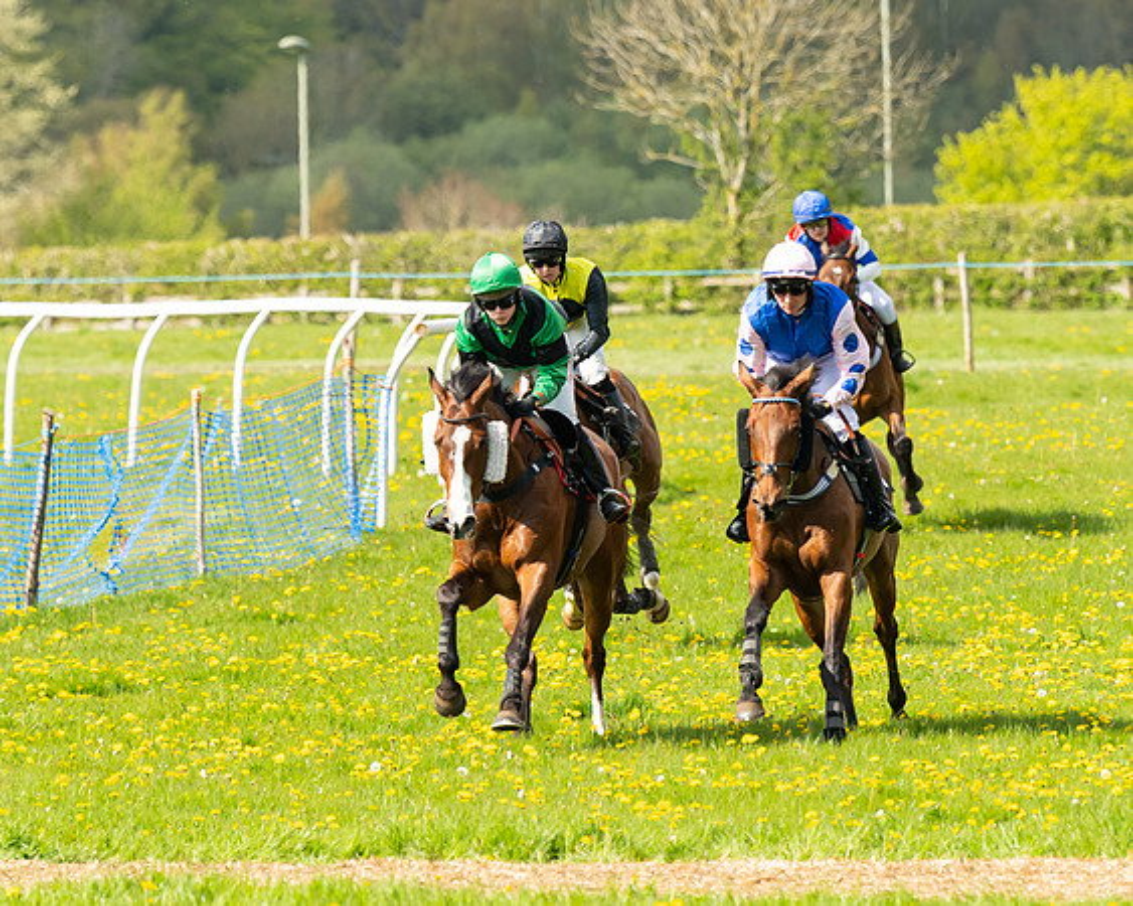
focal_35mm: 419
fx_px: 14050
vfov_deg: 3.7
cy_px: 490
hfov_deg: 4.6
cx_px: 543
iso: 200
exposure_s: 1/1250
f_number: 4
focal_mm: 200
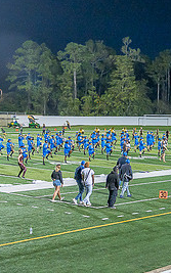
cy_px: 127
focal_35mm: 84
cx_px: 77
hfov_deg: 15.6
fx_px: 626
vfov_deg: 24.6
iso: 2000
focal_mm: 38
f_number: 4
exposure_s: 1/200
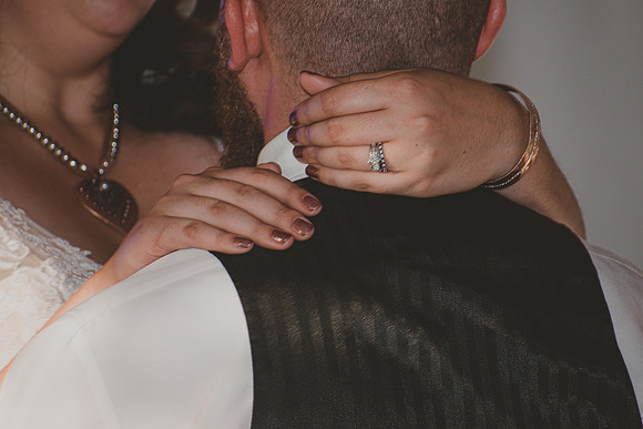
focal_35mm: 450
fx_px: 8039
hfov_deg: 4.6
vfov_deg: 3.1
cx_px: 322
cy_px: 214
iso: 250
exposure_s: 1/125
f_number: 6.3
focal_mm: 300
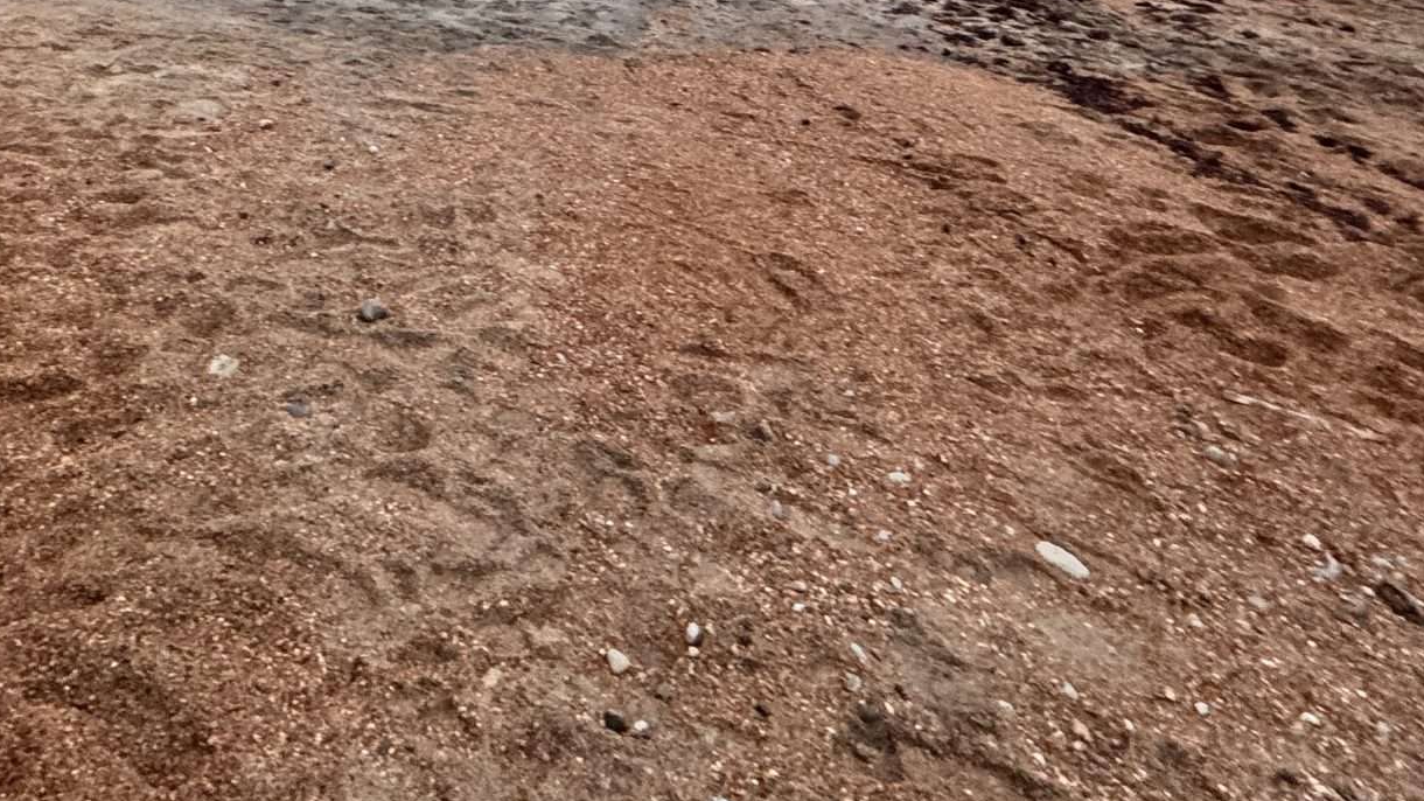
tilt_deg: -0.6
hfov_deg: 60.2
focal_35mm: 32
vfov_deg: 28.6
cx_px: 530
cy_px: -288
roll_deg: +2.4
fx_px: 1208
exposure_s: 1/99
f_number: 2.2
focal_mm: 2.22
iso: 250
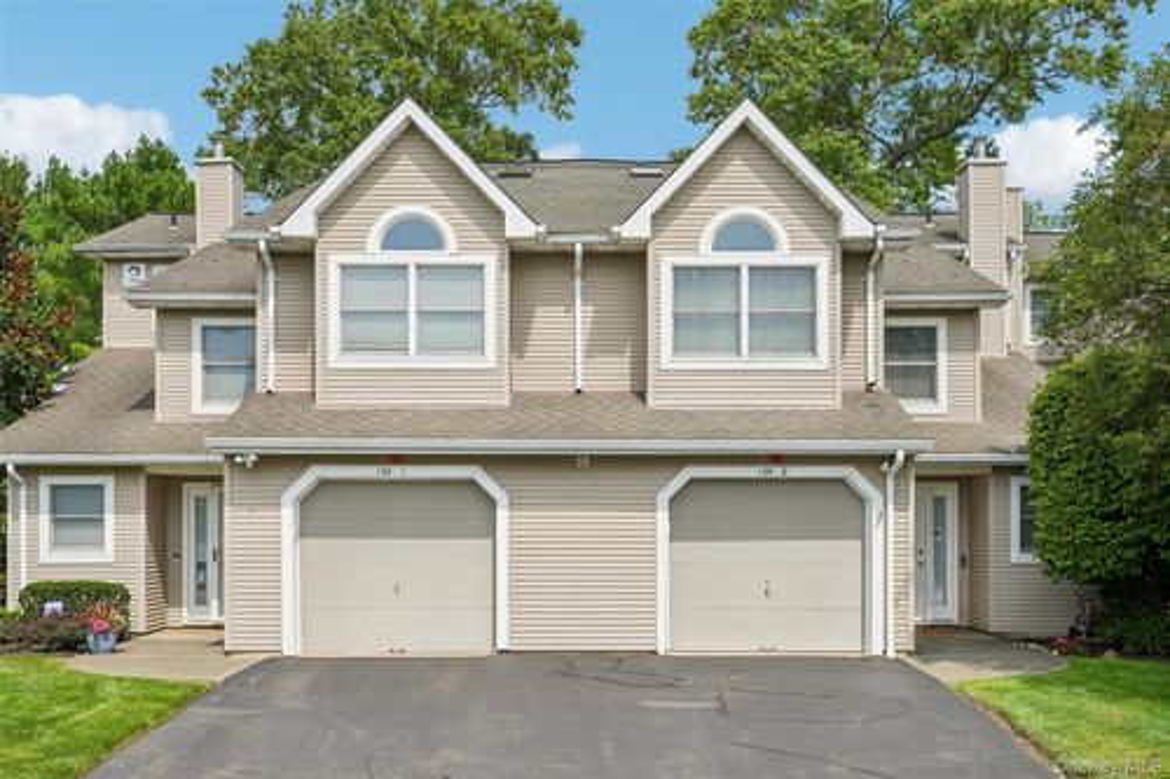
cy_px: 390
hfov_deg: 54.5
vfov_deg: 37.8
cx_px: 585
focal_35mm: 35
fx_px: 1137
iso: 100
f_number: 8
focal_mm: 35
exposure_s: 1/400
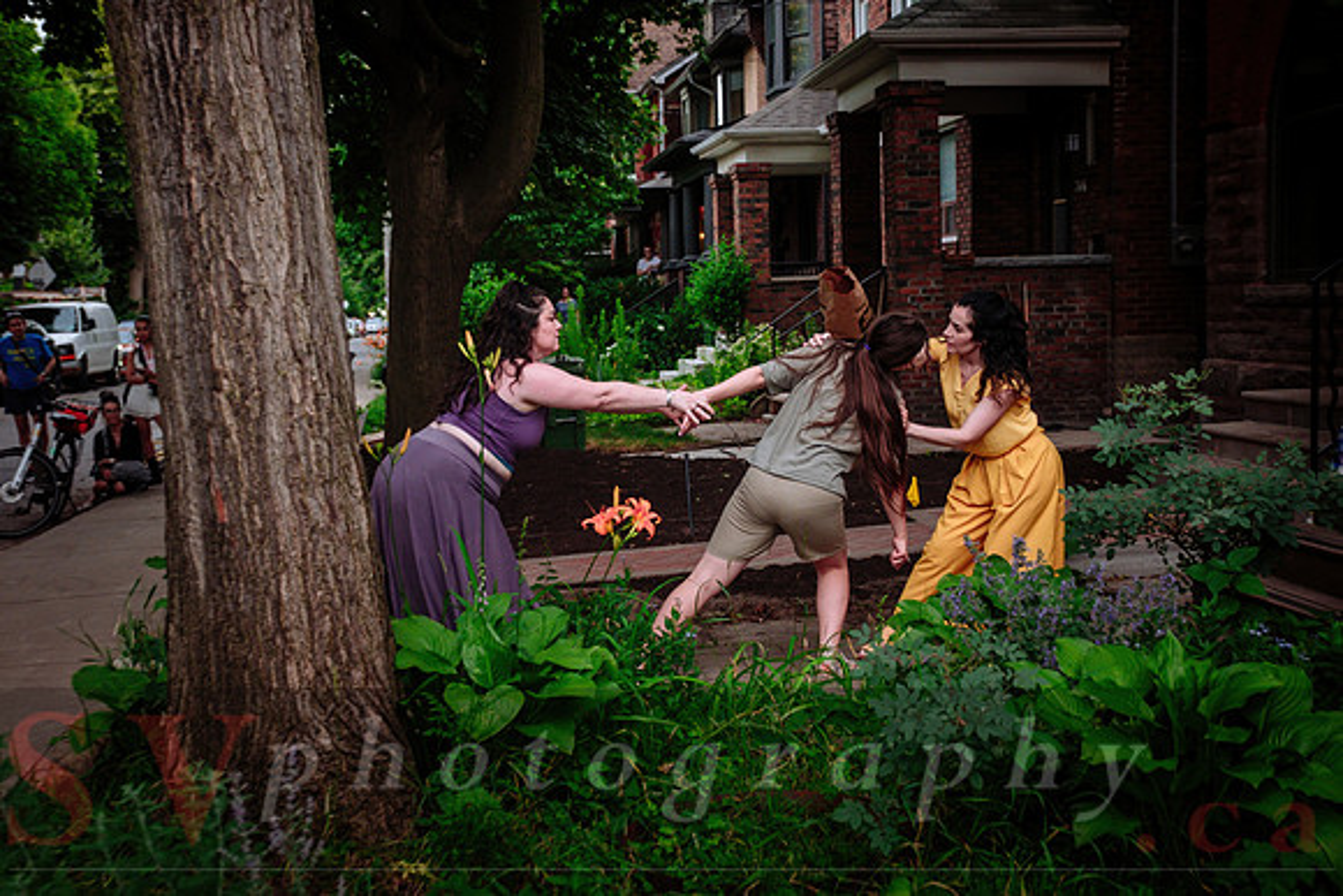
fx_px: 1493
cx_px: 672
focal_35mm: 40
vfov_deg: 33.4
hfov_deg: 48.4
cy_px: 448
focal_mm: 26.6
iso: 1600
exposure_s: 1/250
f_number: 2.8
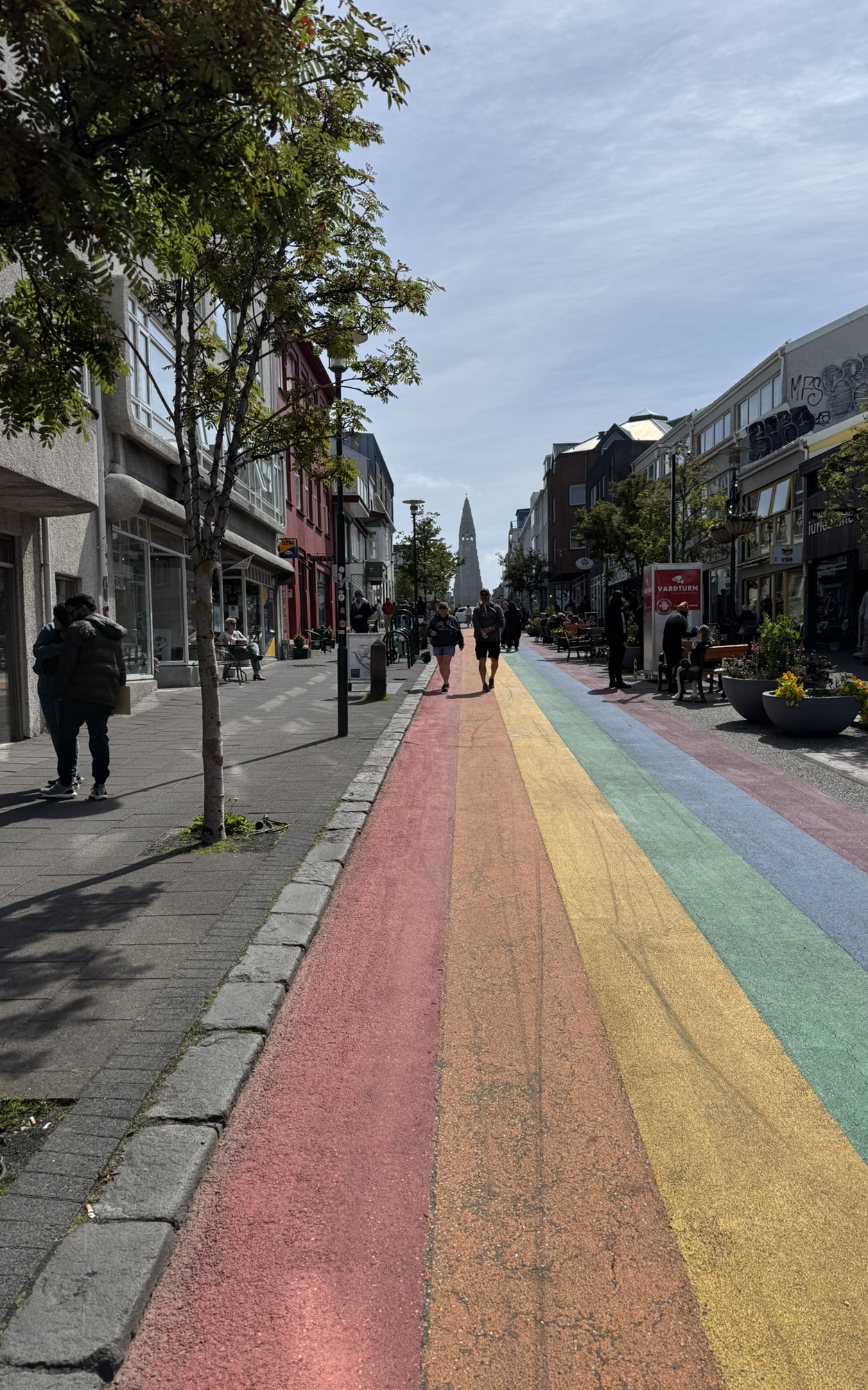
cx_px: 492
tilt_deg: -1.2
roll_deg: +1.4
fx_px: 984
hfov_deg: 47.5
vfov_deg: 70.4
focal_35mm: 26
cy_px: 703
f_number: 1.78
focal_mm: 6.76
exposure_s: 1/9009
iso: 80
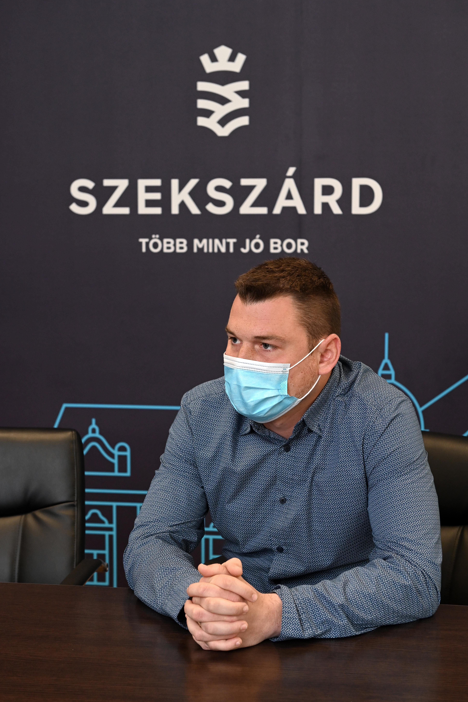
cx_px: 234
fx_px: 1112
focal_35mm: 57
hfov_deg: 23.8
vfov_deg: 35.1
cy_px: 357
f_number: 5.6
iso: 2000
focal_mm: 56
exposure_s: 1/200
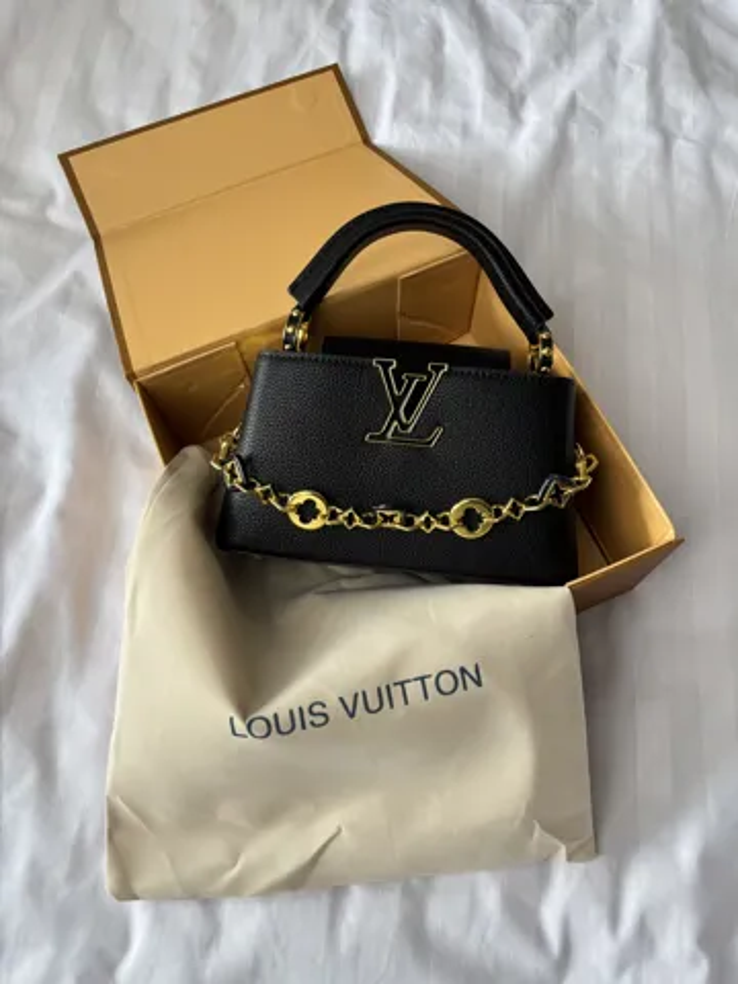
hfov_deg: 53.1
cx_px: 369
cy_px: 492
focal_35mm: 26
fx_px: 739
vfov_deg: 67.3
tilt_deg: -67.3
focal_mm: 5.96
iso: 200
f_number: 1.6
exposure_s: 1/50
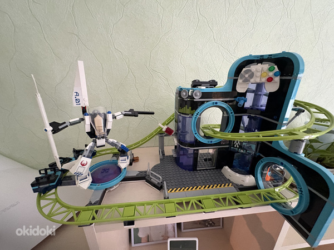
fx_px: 135
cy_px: 125
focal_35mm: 14
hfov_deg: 102.1
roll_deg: +0.9
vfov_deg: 85.7
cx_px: 167
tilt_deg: -18.0
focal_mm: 2.22
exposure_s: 1/33
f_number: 2.2
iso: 800
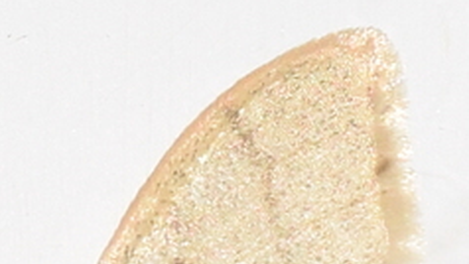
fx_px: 11046
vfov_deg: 1.4
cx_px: -43
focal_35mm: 888
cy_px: 544
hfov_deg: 2.4
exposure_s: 1/160
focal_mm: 140
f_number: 11
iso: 320
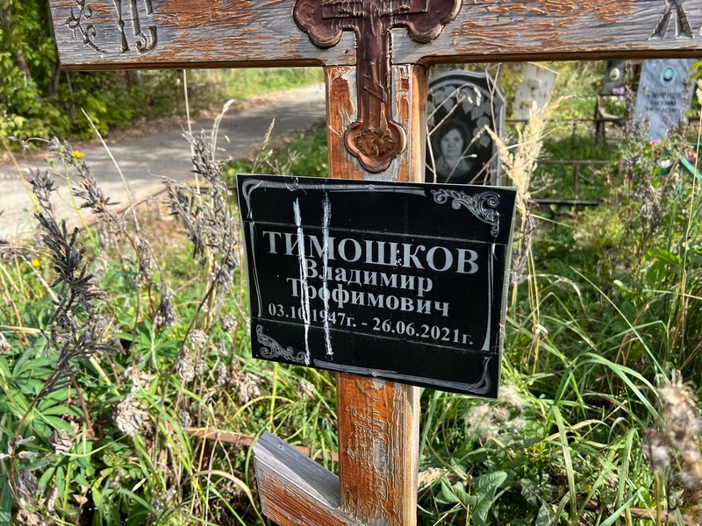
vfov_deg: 53.1
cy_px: 263
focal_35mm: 26
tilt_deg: -25.8
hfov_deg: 67.3
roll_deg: -0.9
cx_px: 351
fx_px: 527
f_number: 1.5
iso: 50
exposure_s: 1/1252
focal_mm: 5.7
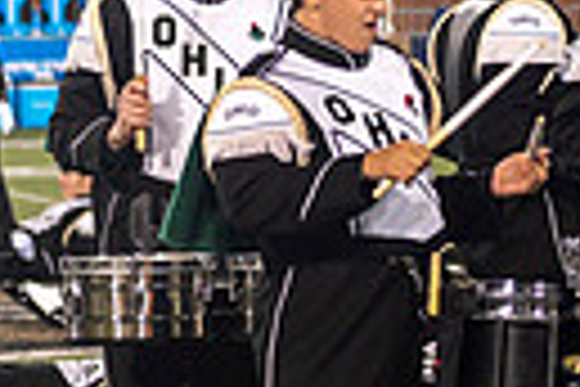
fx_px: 5075
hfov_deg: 6.3
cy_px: 225
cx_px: -701
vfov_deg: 4.4
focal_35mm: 315
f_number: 2.8
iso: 1000
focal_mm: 70
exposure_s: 1/500
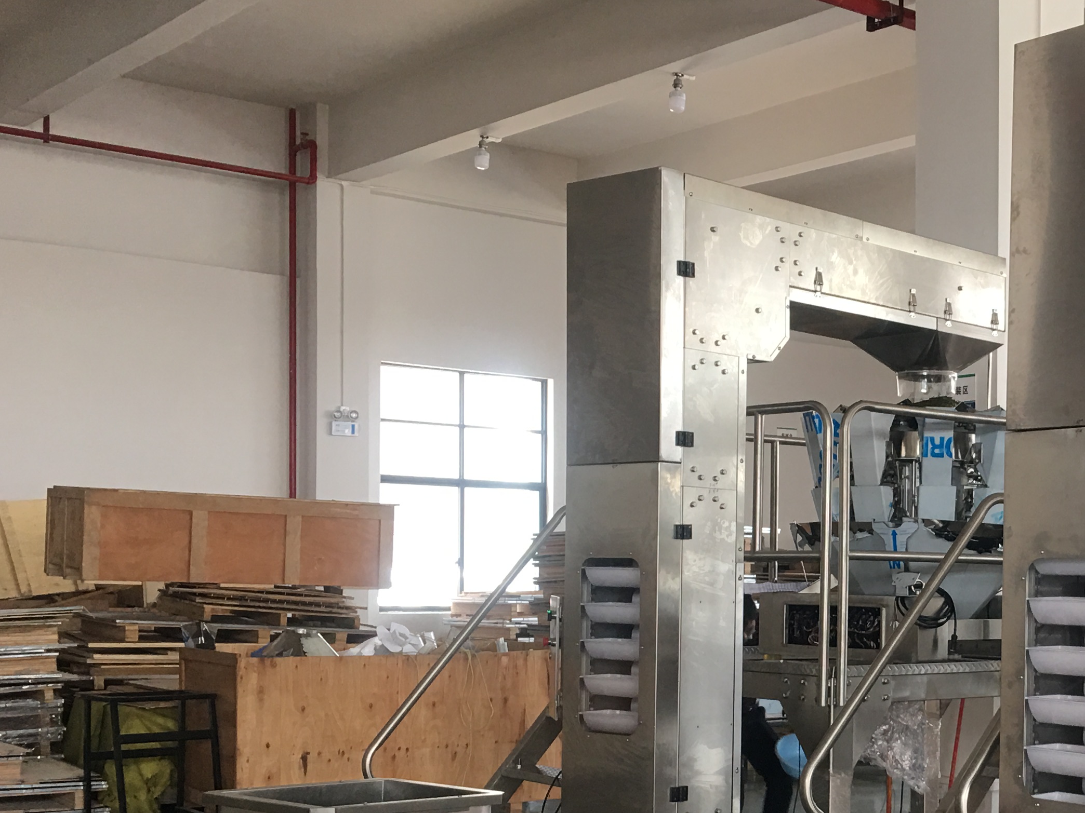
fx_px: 1755
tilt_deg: -1.6
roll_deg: -0.6
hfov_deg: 32.7
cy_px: 610
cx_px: 972
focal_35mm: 56
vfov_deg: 25.8
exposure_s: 1/33
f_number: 2.2
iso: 40
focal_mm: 4.15
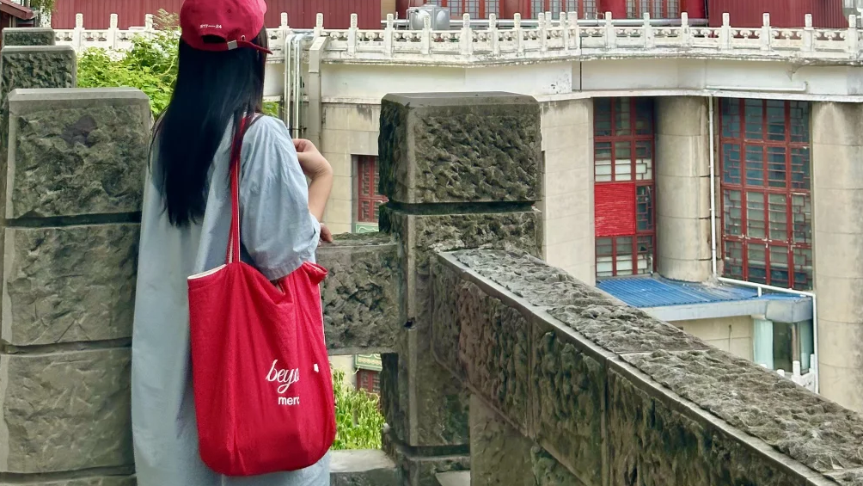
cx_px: 411
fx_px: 1716
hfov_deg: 28.2
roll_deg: -0.4
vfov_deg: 15.4
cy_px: -121
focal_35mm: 75
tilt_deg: +5.7
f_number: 1.78
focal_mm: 6.86
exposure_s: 1/1009
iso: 64
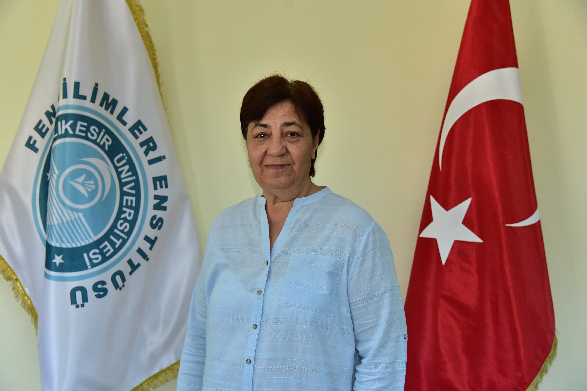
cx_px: 294
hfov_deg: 41.1
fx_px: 783
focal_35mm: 48
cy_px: 196
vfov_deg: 28.1
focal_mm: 48
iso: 1250
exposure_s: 1/200
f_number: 5
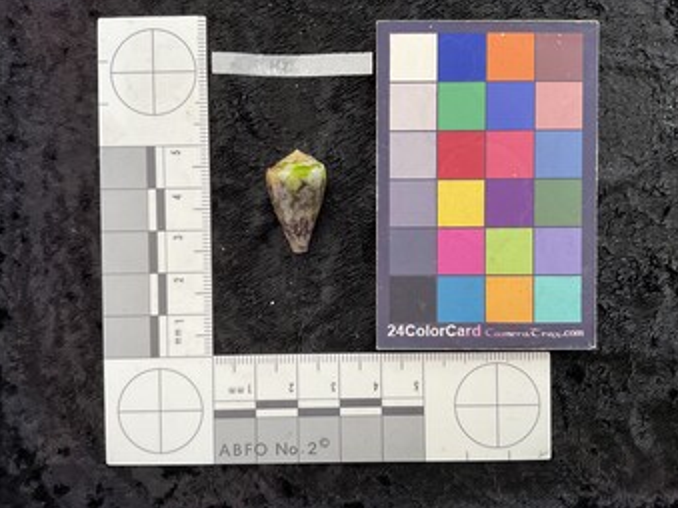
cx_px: 344
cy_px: 249
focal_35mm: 30
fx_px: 587
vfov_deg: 46.8
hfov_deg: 60.0
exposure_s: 1/60
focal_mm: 3
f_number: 1.8
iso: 64
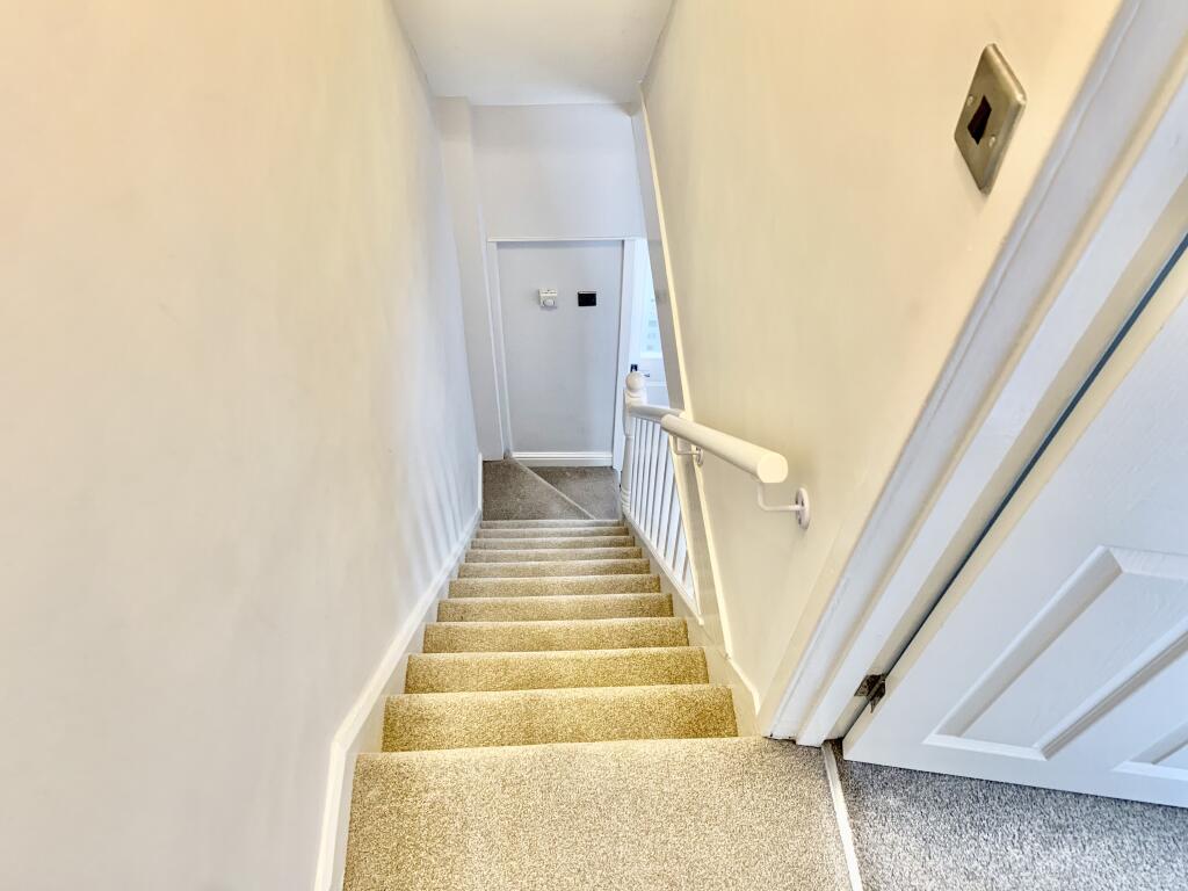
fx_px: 892
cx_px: 594
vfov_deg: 53.1
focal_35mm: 26
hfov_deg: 67.3
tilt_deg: -53.1
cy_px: 446
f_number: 1.8
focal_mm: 4.25
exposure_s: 1/48
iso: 160
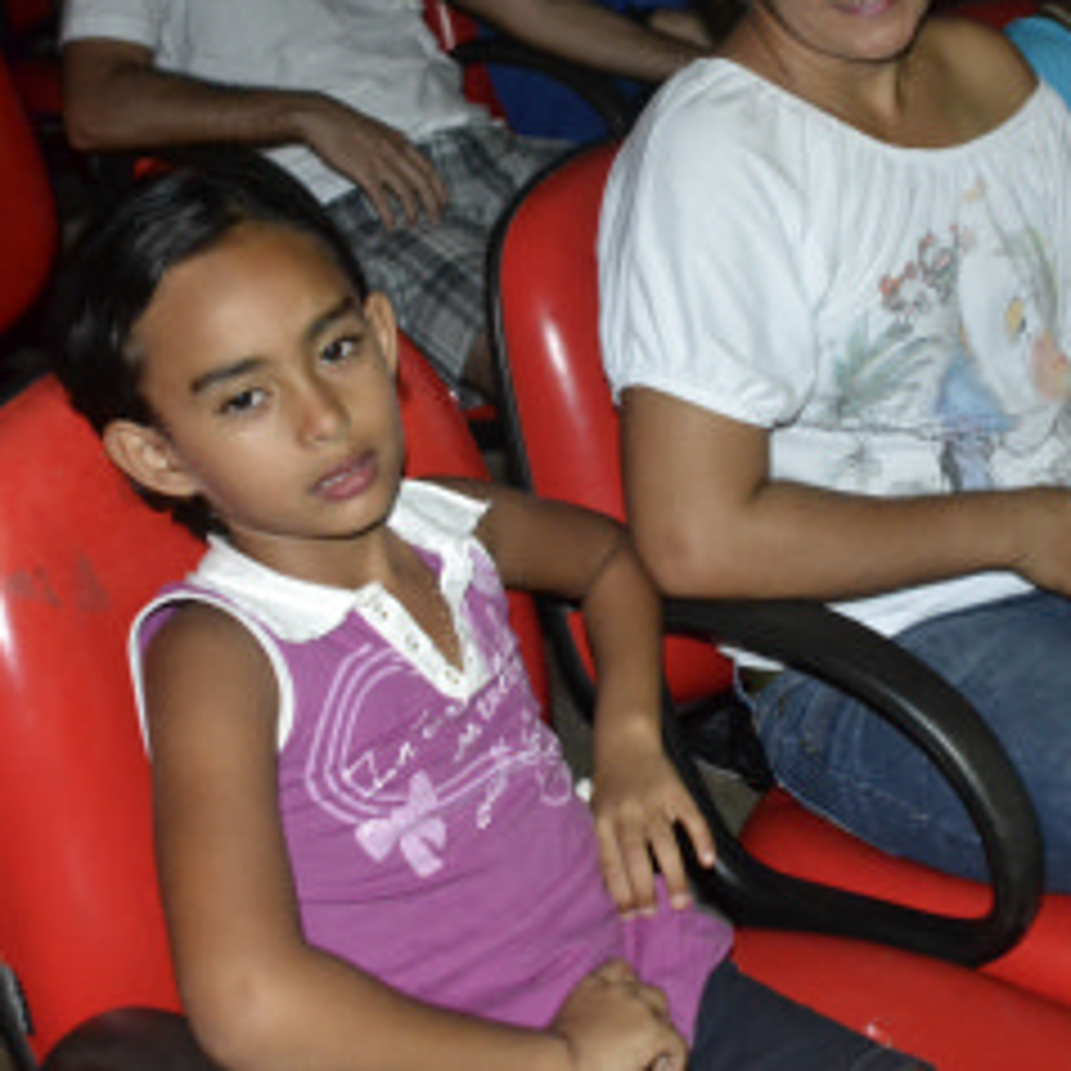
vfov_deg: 28.8
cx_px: 756
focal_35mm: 59
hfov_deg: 28.8
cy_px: 326
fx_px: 2065
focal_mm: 22
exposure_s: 1/60
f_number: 3.8
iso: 3200
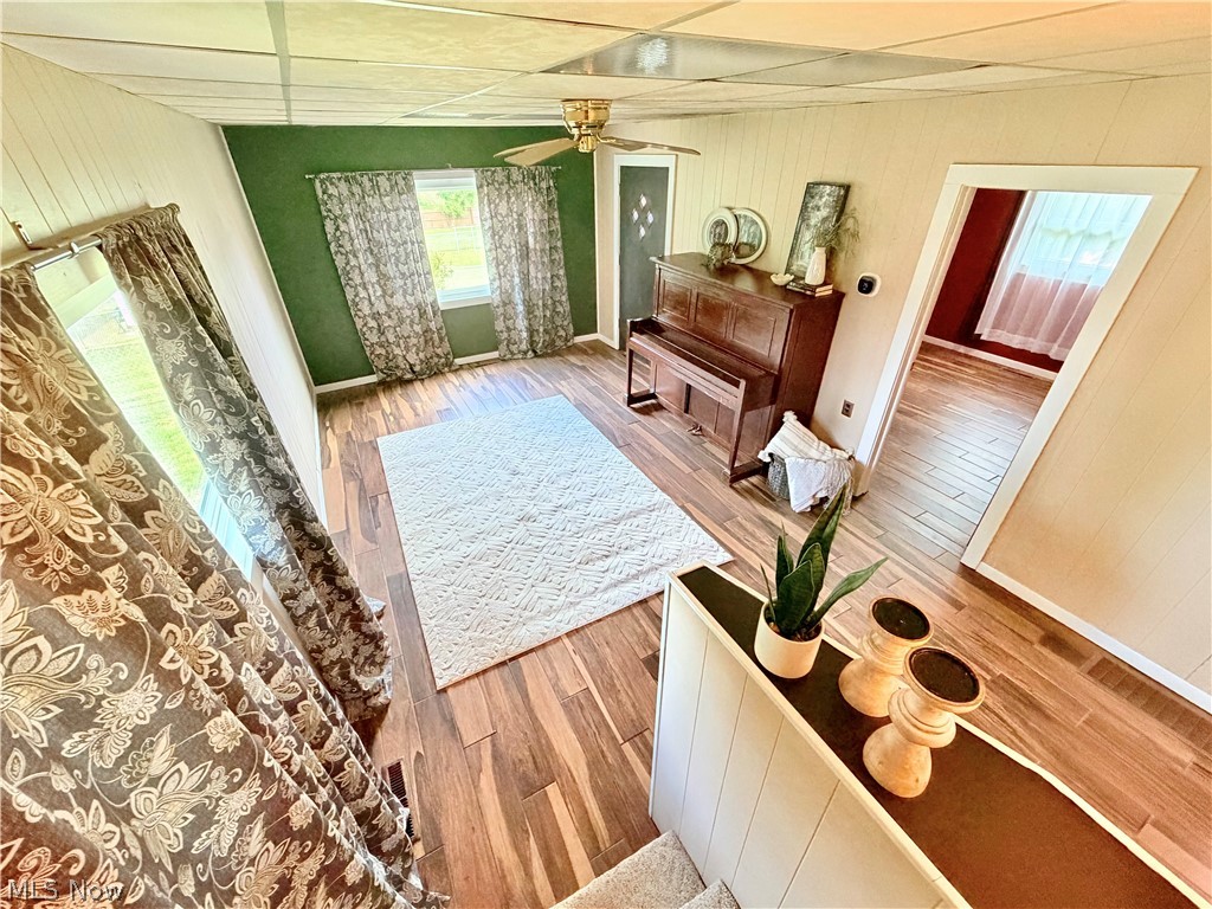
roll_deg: +1.2
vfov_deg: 85.7
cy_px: 454
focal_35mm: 14
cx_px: 606
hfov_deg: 102.1
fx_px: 490
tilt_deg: -32.8
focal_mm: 2.22
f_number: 2.2
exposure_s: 1/60
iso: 500
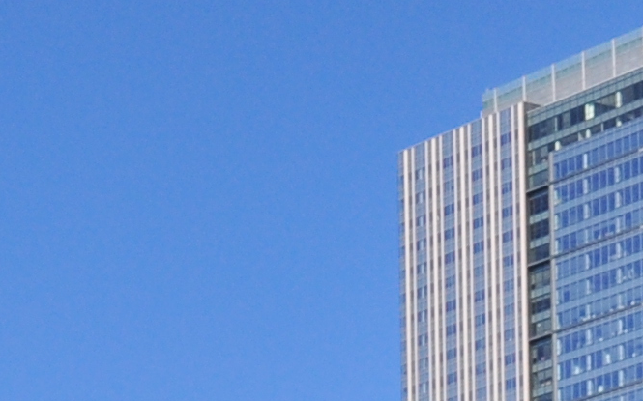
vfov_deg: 6.1
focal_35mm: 197
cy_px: 1210
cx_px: -883
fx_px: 3451
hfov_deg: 9.5
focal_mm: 20
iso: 200
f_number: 18
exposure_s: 1/200
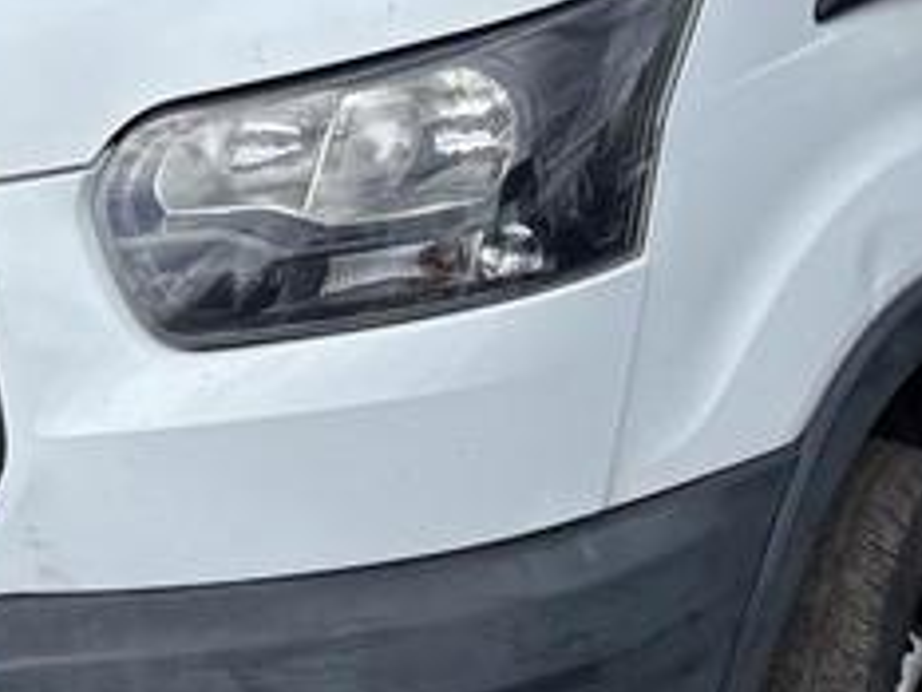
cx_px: 451
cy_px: -111
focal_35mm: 100
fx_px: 2665
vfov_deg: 14.4
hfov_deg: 19.6
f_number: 1.6
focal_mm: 5.96
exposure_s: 1/3279
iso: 50
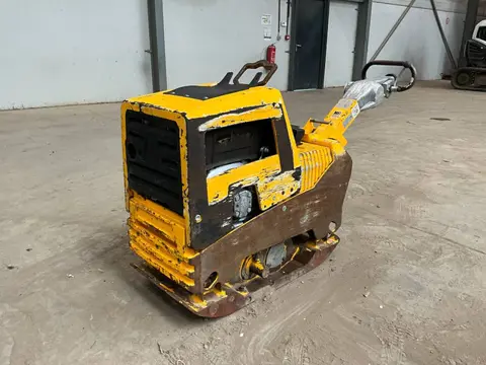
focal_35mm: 29
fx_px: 407
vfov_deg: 48.2
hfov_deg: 61.7
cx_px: 243
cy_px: 182
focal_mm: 3
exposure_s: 1/60
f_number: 1.8
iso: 80
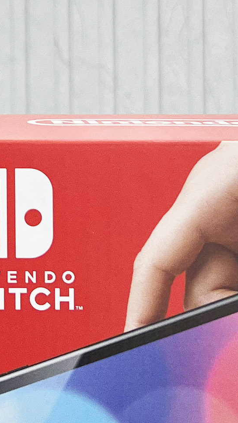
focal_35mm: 118
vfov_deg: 17.7
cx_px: -110
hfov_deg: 10.0
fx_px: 1325
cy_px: 4
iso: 50
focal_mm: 5.7
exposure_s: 1/302
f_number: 1.5
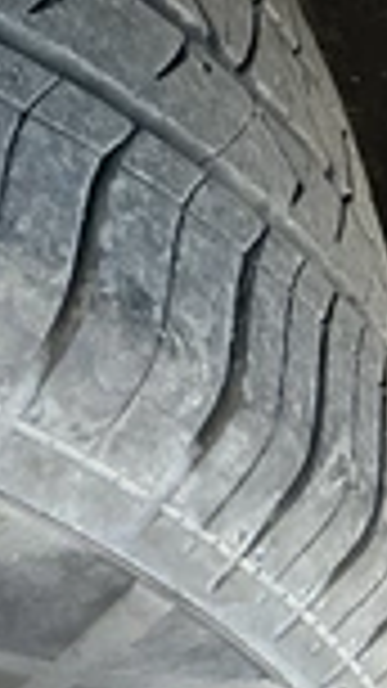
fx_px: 1460
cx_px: -446
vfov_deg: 26.2
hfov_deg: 12.7
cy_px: 162
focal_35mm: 80
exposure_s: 1/122
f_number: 1.8
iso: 40
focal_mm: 3
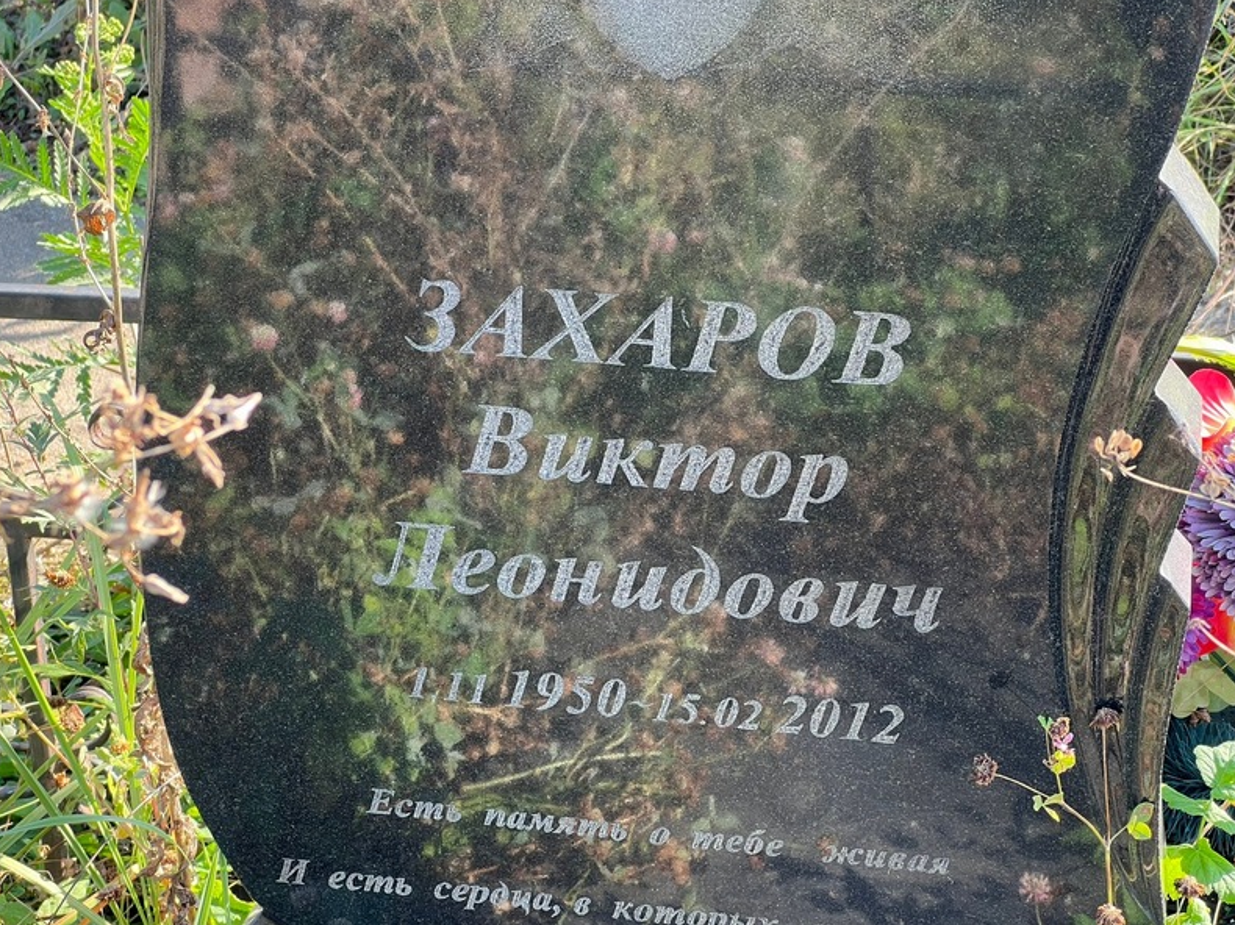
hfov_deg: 25.0
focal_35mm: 78
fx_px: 2782
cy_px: 462
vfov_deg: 18.9
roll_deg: +0.9
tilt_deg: -24.1
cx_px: 611
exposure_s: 1/99
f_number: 2.8
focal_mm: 9
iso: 64
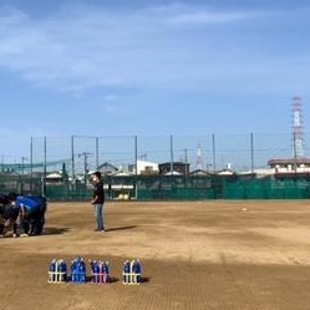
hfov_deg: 27.9
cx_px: 26
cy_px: 167
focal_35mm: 59
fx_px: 598
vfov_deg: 29.1
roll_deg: +1.9
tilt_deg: +2.9
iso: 25
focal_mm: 4.2
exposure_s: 1/3185
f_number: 1.8
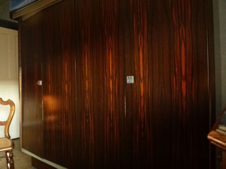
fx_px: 163
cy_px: 84
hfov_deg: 69.4
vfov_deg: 54.9
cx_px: 113
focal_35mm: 25
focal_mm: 4.5
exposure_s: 1/8
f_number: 3.9
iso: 400
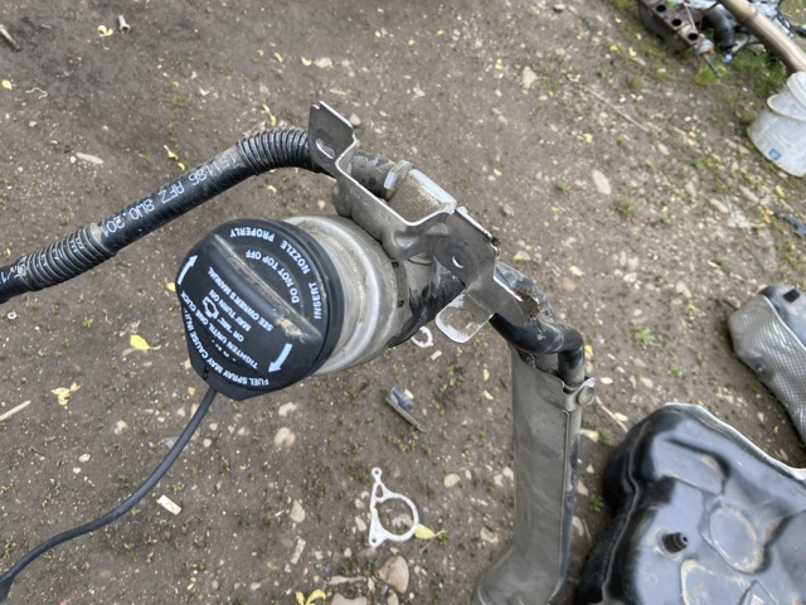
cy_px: 302
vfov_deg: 53.1
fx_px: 605
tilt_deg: -49.1
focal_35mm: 26
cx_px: 403
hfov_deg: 67.3
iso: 32
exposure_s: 1/184
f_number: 1.8
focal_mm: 4.25
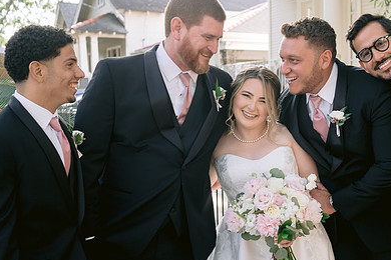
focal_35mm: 56
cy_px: 147
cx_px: 254
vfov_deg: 24.2
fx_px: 608
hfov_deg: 35.4
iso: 400
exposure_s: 1/250
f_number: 4
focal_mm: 35
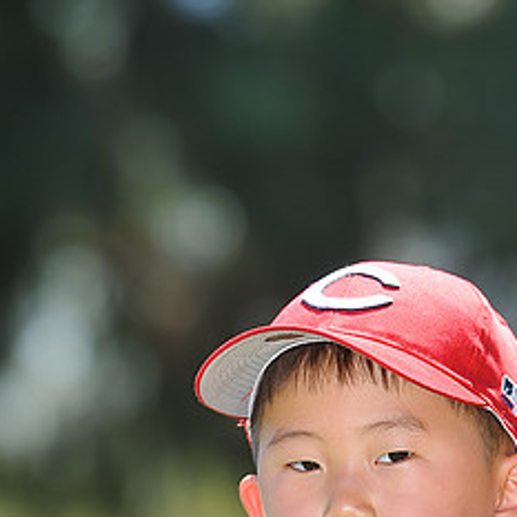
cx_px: 382
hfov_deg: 4.1
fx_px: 7148
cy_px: 548
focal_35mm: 423
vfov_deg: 4.1
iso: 200
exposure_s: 1/320
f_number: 5.6
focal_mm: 200
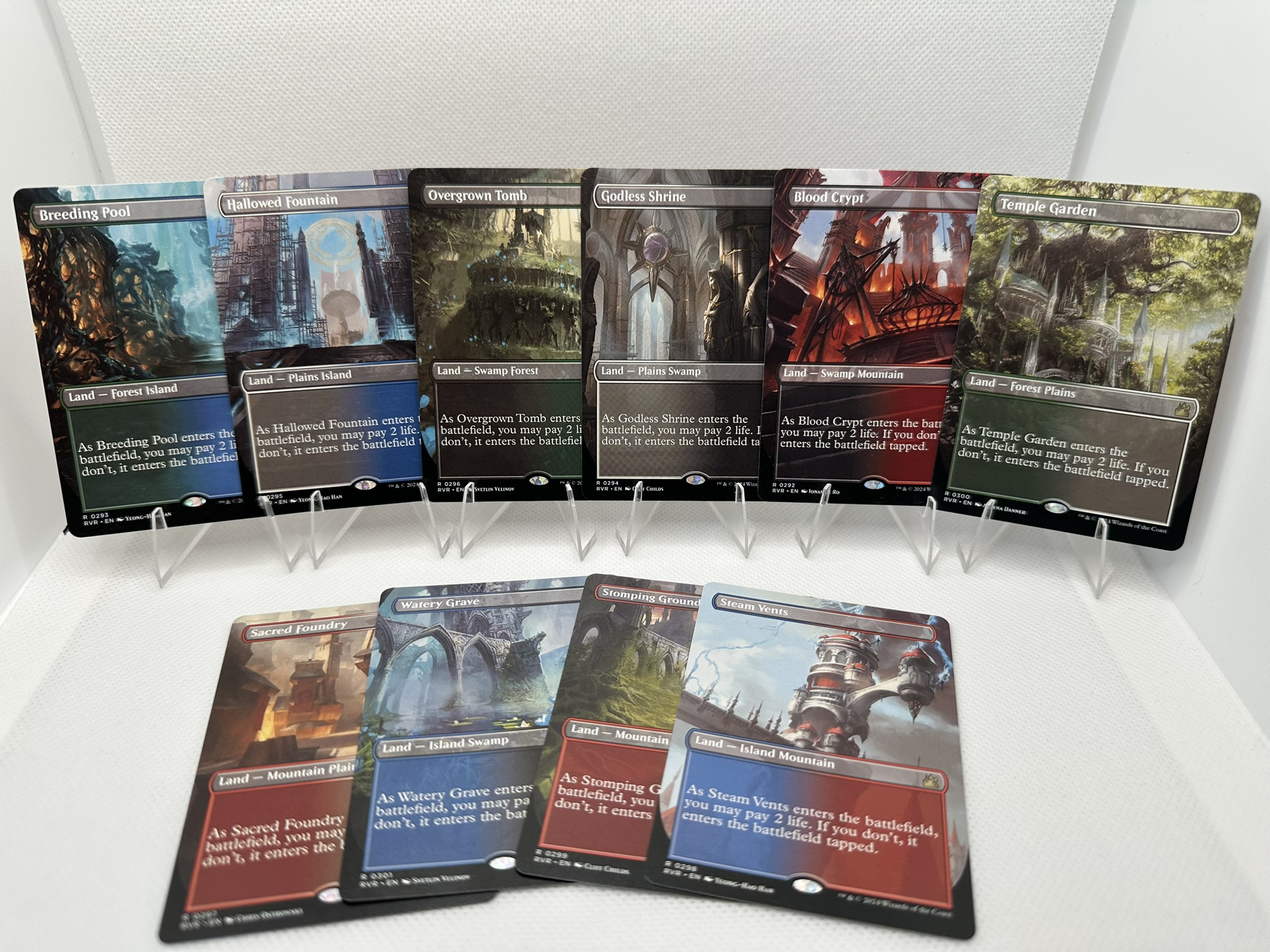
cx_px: 635
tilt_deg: -34.0
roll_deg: -0.8
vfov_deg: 56.8
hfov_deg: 71.6
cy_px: 476
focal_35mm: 24
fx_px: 881
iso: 80
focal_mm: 6.86
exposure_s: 1/406
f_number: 1.78
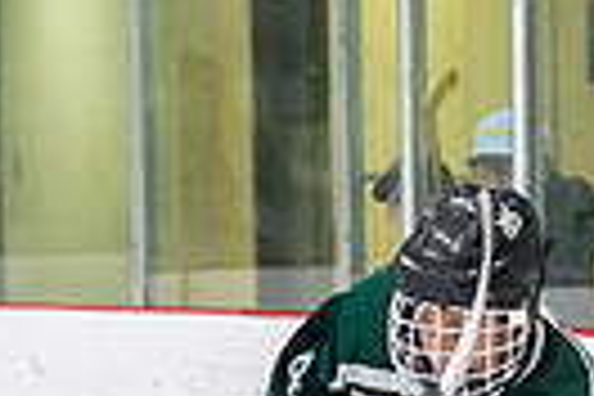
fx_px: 7408
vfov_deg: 3.0
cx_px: 412
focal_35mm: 449
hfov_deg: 4.6
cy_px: 827
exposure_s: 1/640
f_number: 3.2
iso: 3200
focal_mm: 70
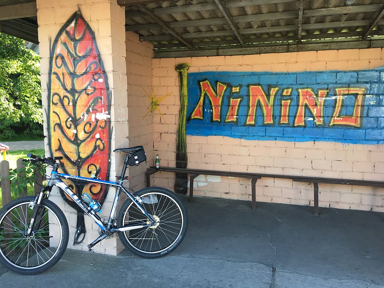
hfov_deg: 61.7
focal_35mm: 29
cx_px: 192
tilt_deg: -6.8
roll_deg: -0.4
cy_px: 144
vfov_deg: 48.2
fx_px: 322
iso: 40
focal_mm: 4.15
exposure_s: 1/100
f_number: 2.2
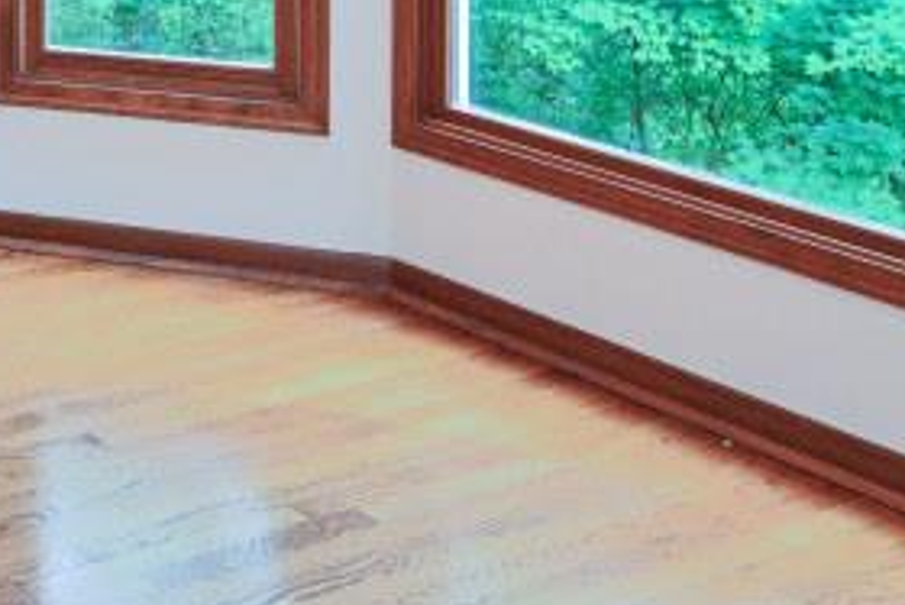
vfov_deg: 16.0
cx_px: -307
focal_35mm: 75
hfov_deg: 23.5
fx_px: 1886
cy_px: -408
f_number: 4
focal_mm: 14
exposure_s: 1/60
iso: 900
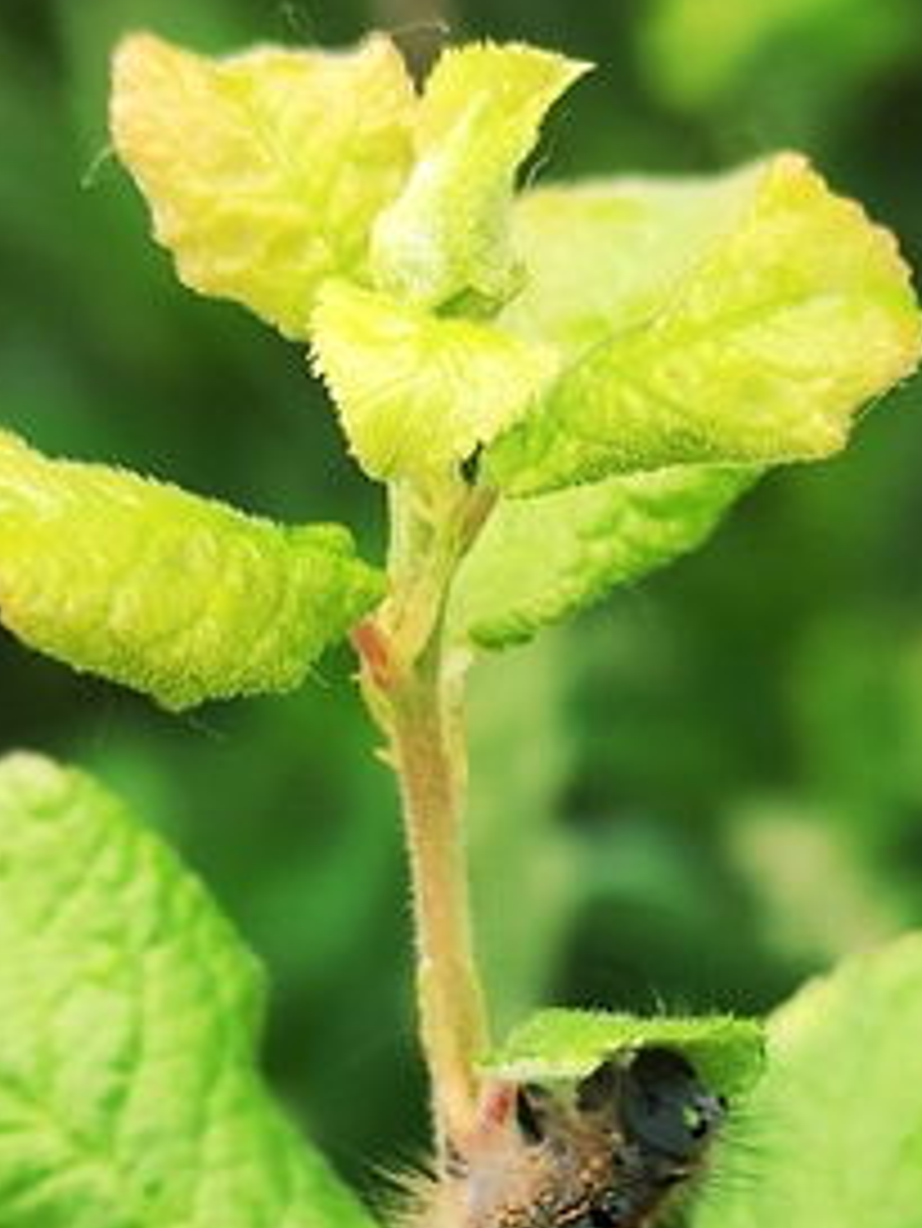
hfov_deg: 23.8
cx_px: 684
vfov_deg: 29.7
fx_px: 2165
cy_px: 1206
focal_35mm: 61
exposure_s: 1/179
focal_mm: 4.77
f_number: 1.75
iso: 112
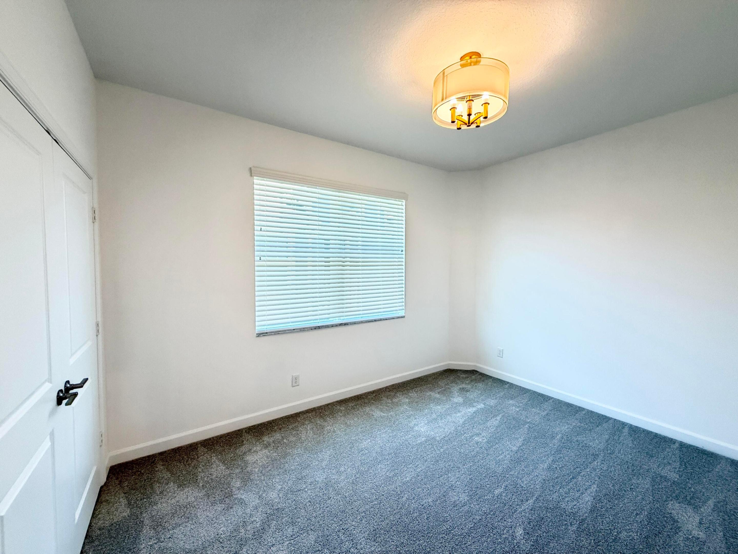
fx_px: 298
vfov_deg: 85.7
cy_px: 277
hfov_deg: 102.1
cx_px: 369
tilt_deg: -3.0
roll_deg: +0.4
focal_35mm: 14
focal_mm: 2.22
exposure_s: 1/120
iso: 320
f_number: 2.2
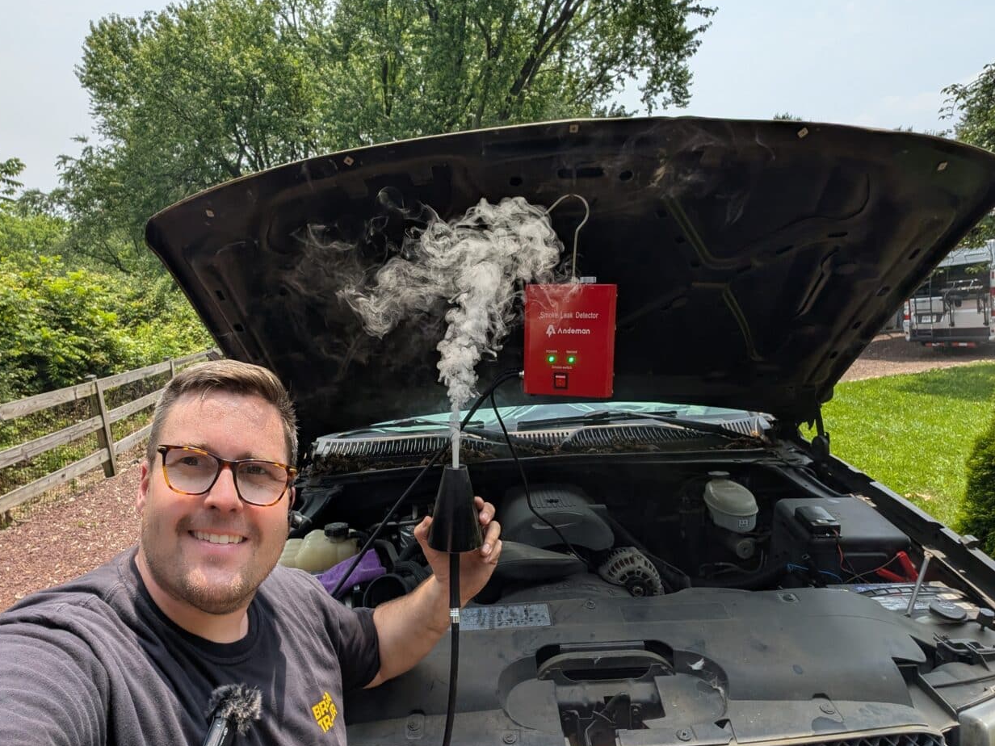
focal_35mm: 19
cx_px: 487
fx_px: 546
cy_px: 386
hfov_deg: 84.7
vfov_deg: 68.7
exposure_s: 1/2020
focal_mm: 2.71
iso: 56
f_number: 2.2
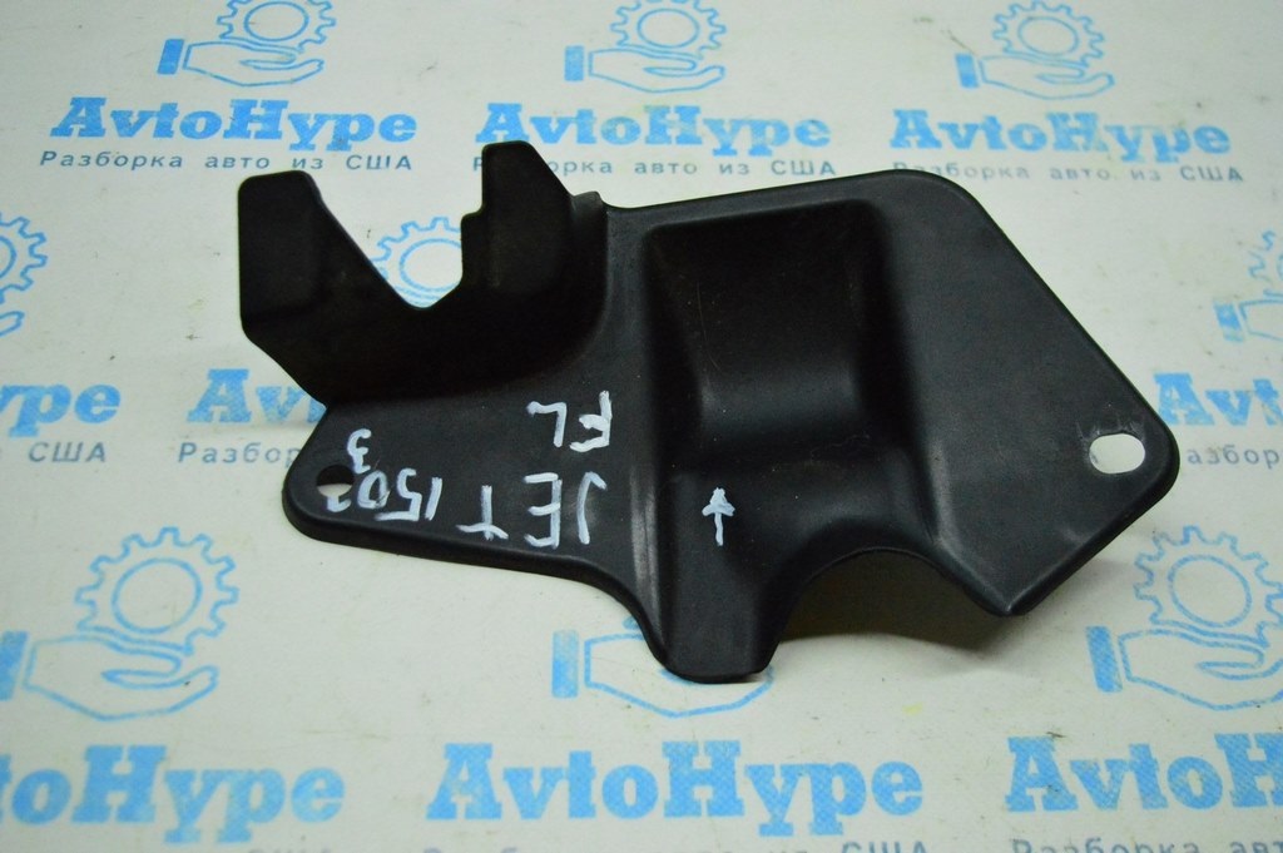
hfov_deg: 48.0
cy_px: 426
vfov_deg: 33.0
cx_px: 642
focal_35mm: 40
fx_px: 1442
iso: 6400
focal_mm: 27
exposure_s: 1/1000
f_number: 4
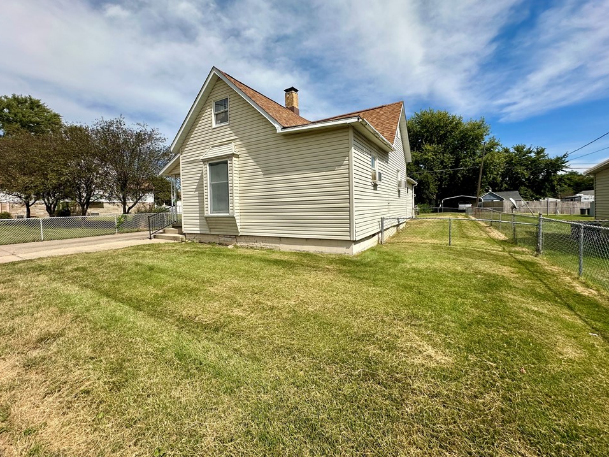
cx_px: 287
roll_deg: +1.7
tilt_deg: -0.5
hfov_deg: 98.1
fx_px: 264
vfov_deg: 81.7
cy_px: 214
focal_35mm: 15
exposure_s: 1/3125
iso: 50
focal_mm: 2.22
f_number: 2.2
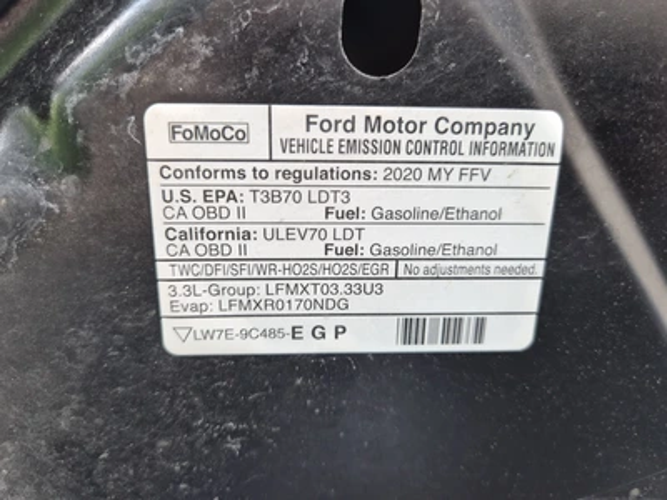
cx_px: 334
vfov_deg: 58.9
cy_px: 250
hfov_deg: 73.9
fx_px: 443
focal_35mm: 23
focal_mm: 5.4
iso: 160
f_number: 1.8
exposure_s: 1/180
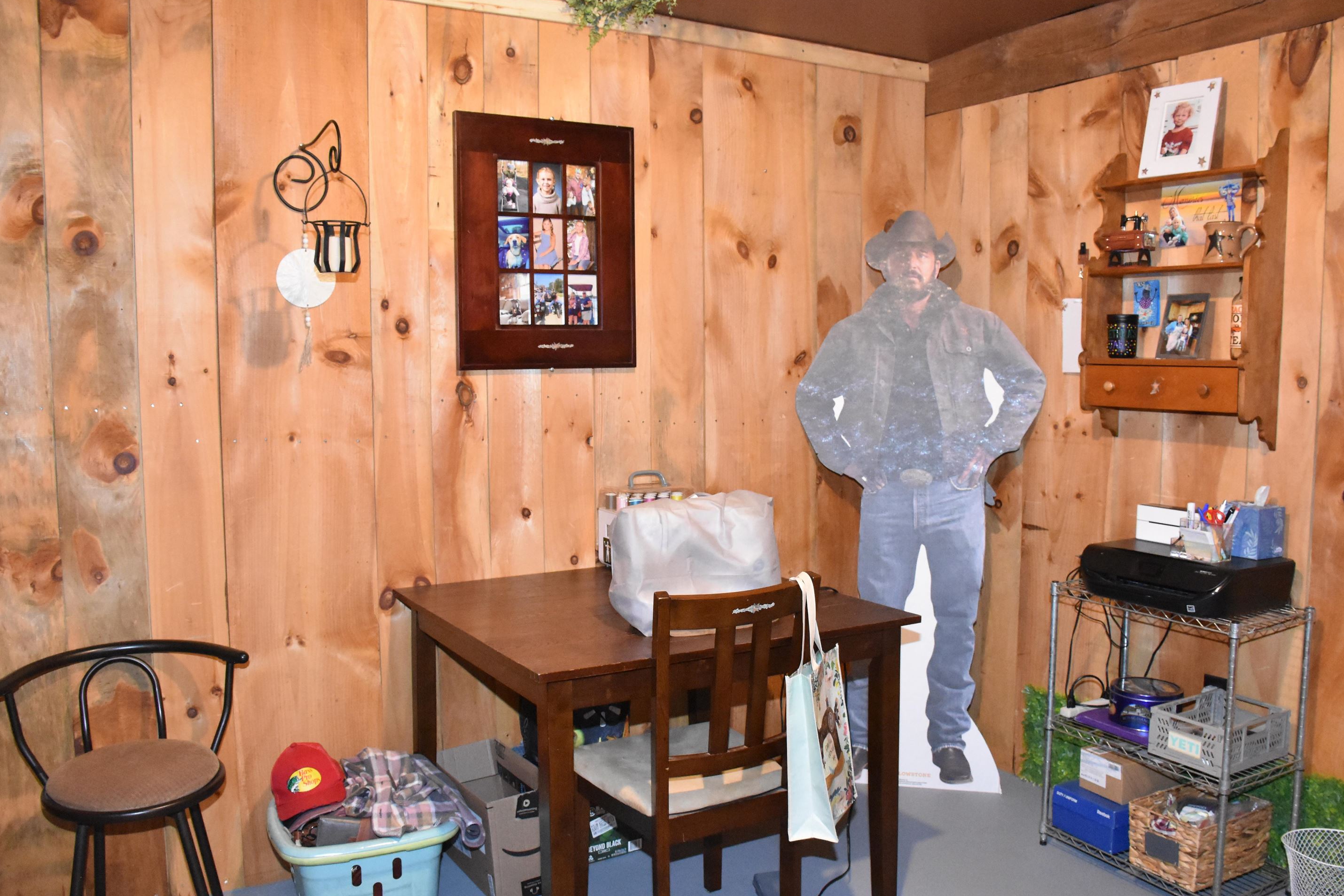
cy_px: 460
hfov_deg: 63.7
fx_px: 1083
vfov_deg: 45.0
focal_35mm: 29
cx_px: 662
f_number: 4
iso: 6400
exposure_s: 1/60
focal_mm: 18
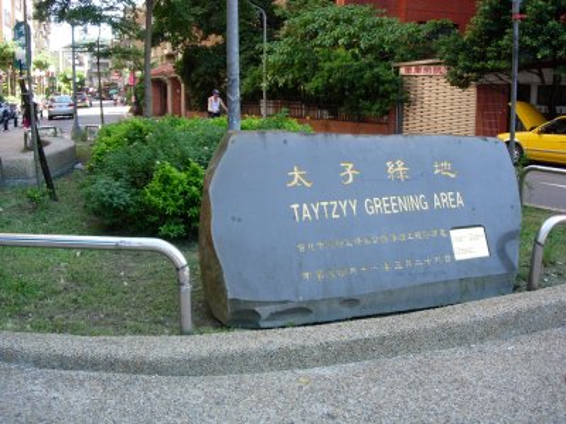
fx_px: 621
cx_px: 283
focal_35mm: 38
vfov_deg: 37.7
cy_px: 212
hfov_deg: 49.0
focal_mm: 7.8
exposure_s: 1/157
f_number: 2.8
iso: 64
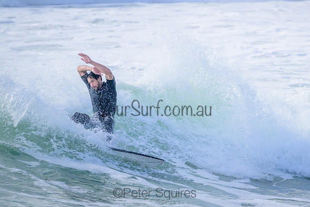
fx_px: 8199
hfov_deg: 2.2
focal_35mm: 952
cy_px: 123
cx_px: 183
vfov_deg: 1.4
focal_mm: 800
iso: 1250
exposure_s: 1/2000
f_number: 11
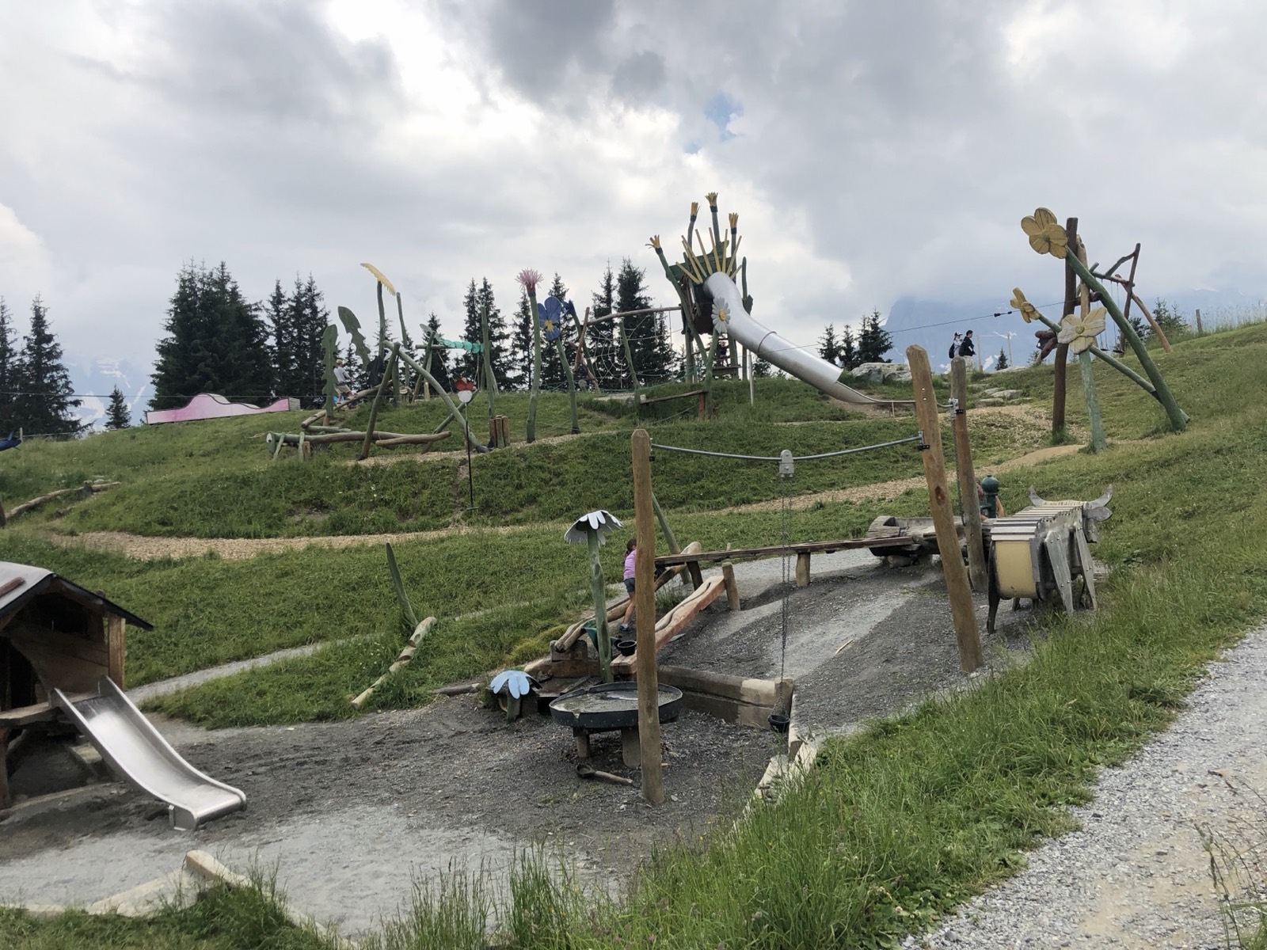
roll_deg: +2.8
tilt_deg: -2.2
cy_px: 475
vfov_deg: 49.7
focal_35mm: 28
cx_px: 634
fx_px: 1025
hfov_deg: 63.4
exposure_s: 1/1779
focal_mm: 4
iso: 20
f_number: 1.8
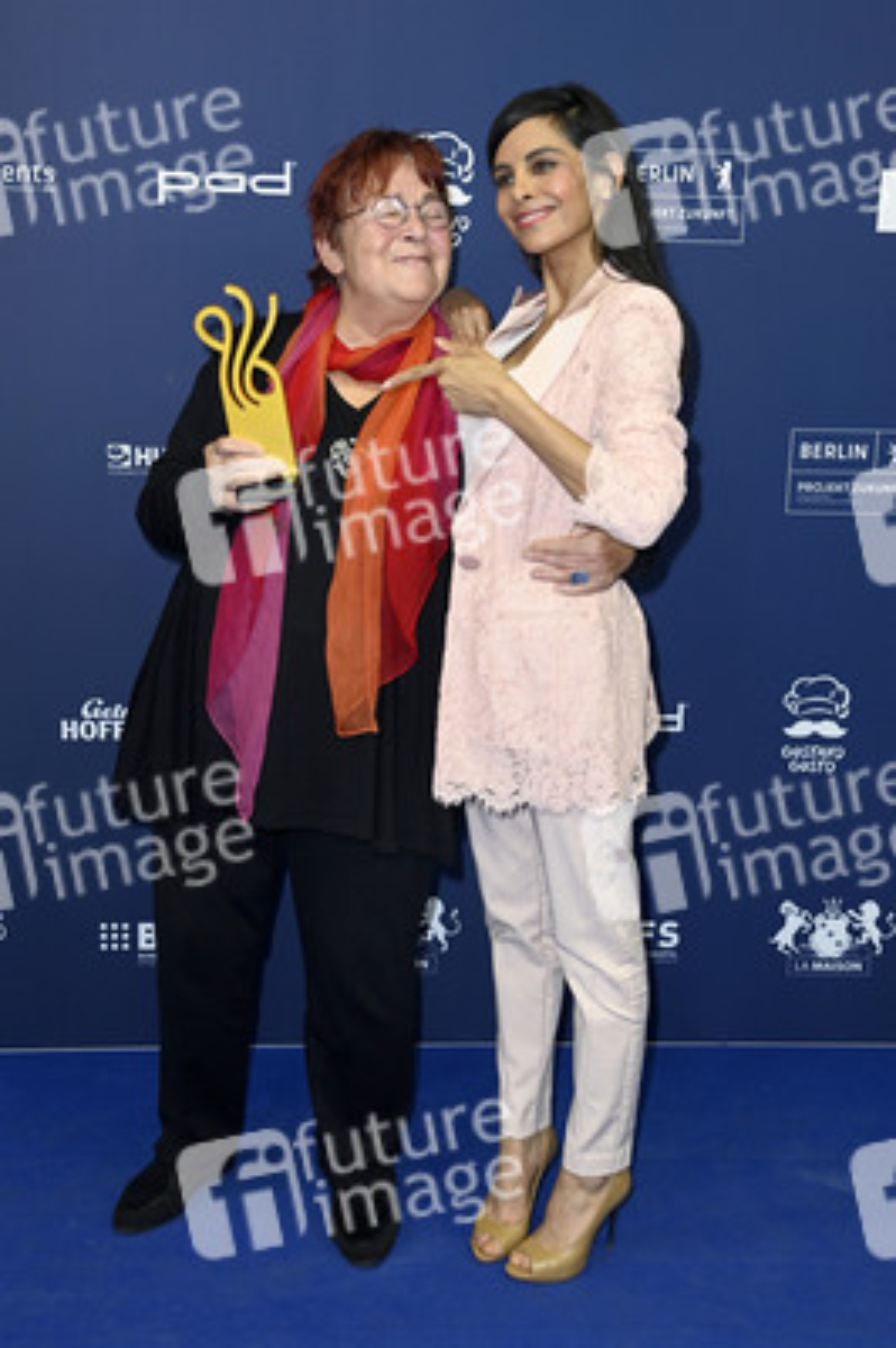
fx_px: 1645
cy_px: 674
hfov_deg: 30.5
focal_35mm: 44
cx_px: 448
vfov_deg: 44.5
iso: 800
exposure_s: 1/250
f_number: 5
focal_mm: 44
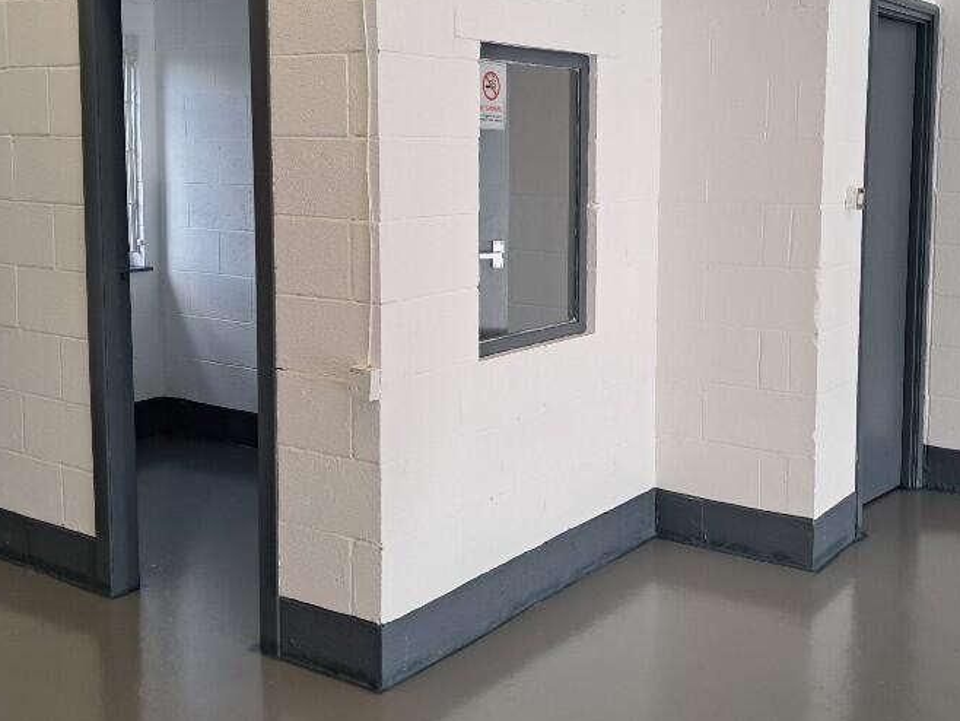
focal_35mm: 42
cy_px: 285
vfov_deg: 34.2
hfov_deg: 44.5
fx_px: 1165
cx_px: 592
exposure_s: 1/50
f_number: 1.8
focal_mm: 4
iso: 64
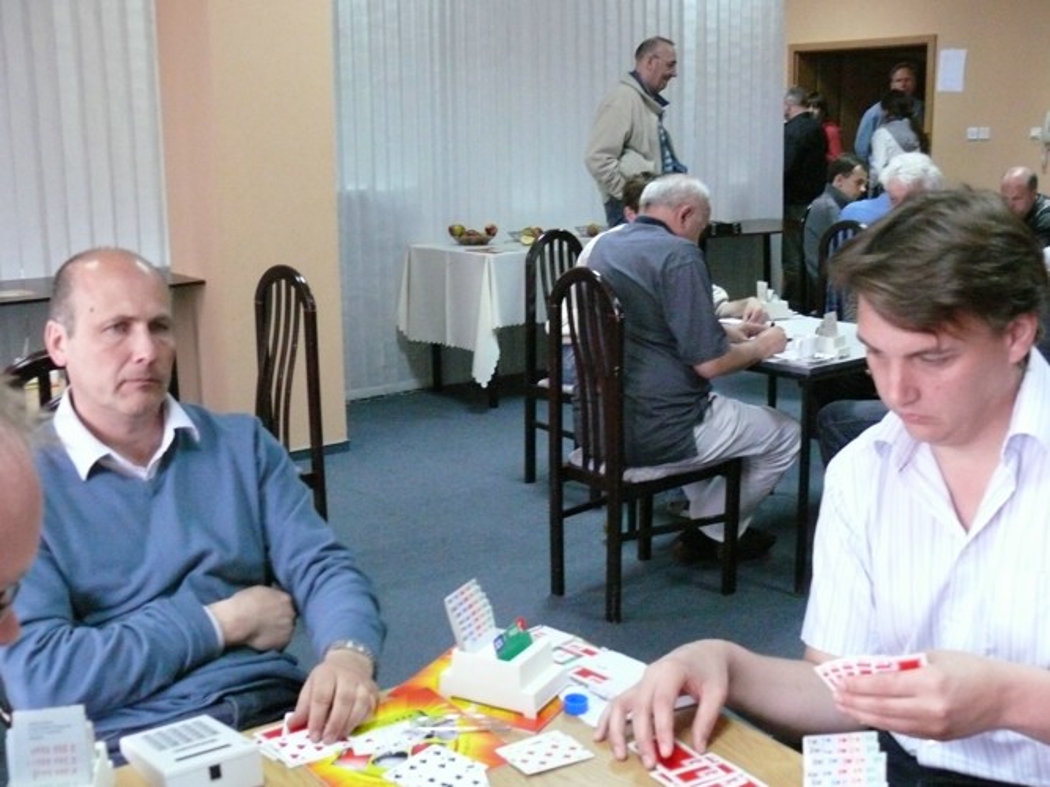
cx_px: 525
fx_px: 1183
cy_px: 394
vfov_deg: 36.8
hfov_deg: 47.9
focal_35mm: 39
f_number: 2.8
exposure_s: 1/30
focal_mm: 8
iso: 800
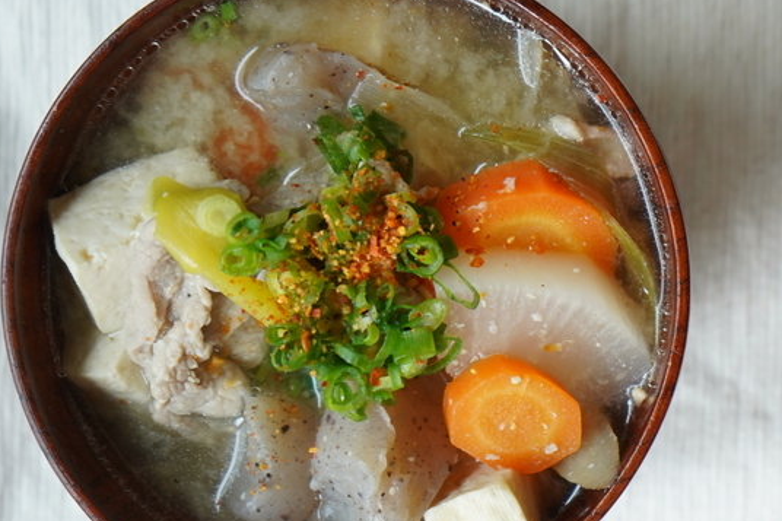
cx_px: 748
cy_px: 226
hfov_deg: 16.6
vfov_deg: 11.3
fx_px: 2627
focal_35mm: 121
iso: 1000
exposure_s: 1/25
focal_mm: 54
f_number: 5
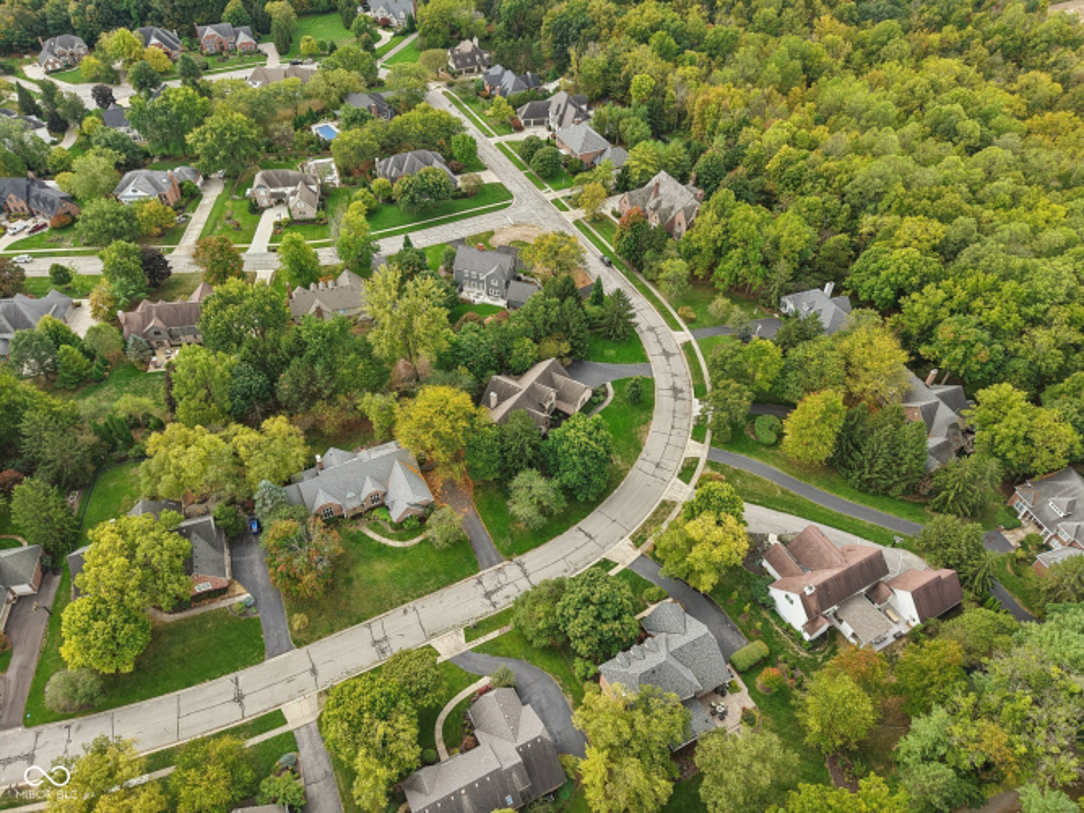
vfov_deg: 56.8
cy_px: 406
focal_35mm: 24
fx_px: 751
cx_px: 542
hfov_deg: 71.6
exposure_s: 1/730
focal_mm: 8.7
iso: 100
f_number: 1.8
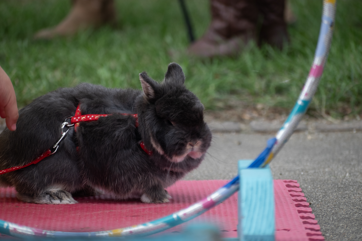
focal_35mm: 360
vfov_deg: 3.8
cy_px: 120
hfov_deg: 5.7
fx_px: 3620
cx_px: 181
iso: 125
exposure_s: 1/320
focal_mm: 240
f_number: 6
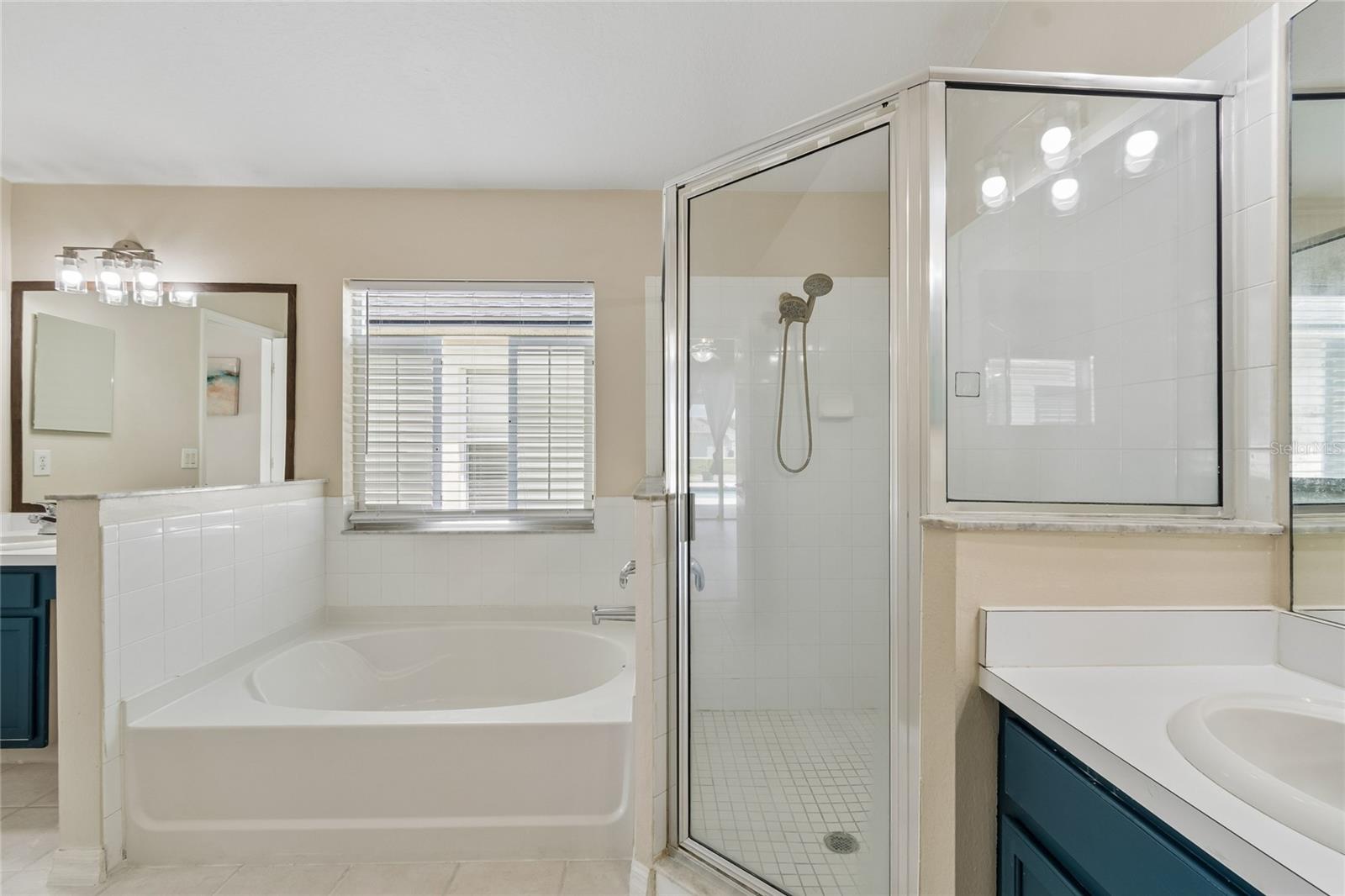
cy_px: 448
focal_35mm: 15
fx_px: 560
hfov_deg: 100.4
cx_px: 672
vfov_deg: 77.3
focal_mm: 10
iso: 100
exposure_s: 1/40
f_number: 7.1
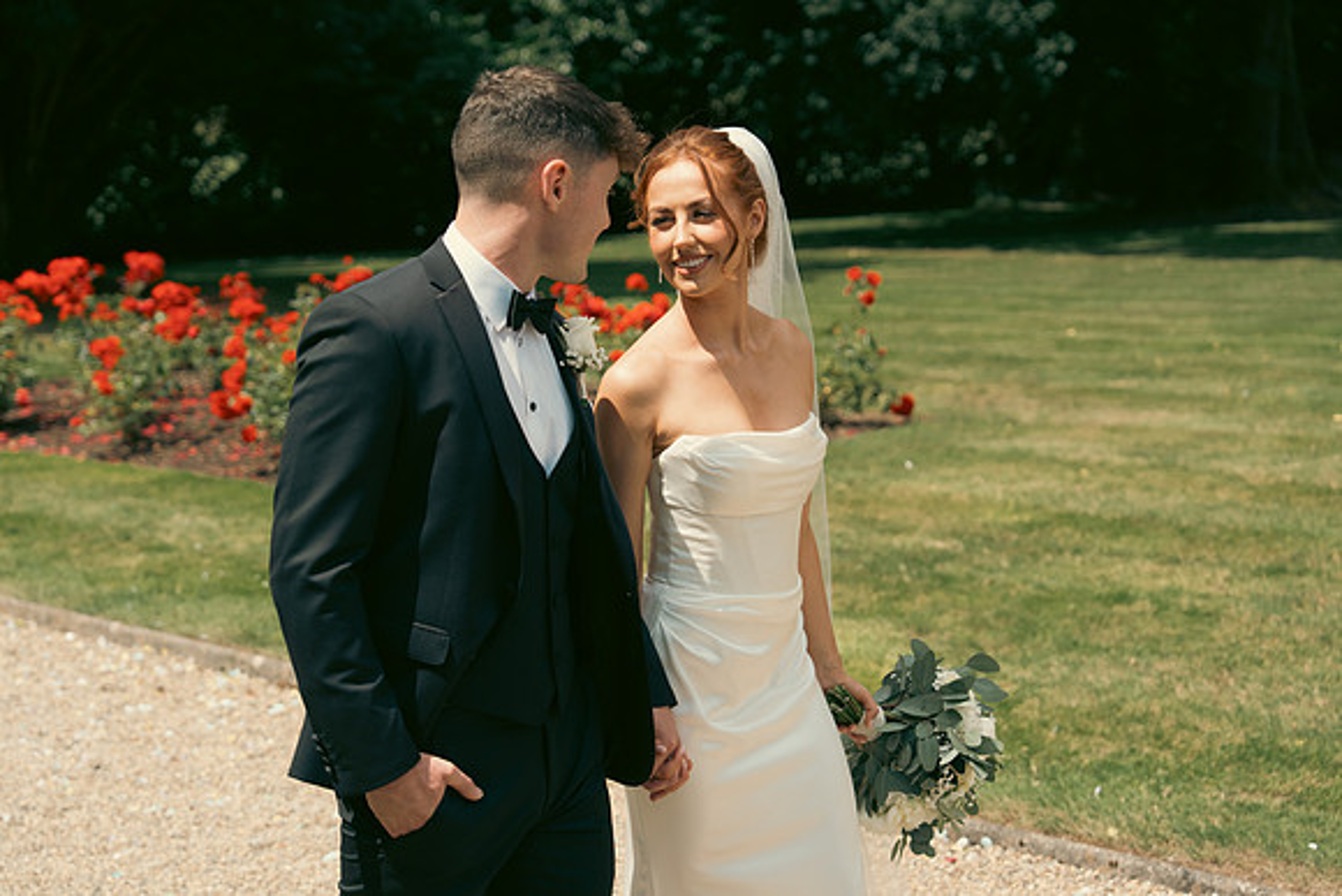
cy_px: 448
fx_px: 2200
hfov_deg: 33.9
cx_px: 671
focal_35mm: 59
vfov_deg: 23.0
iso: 250
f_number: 3.5
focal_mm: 59
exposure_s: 1/2000
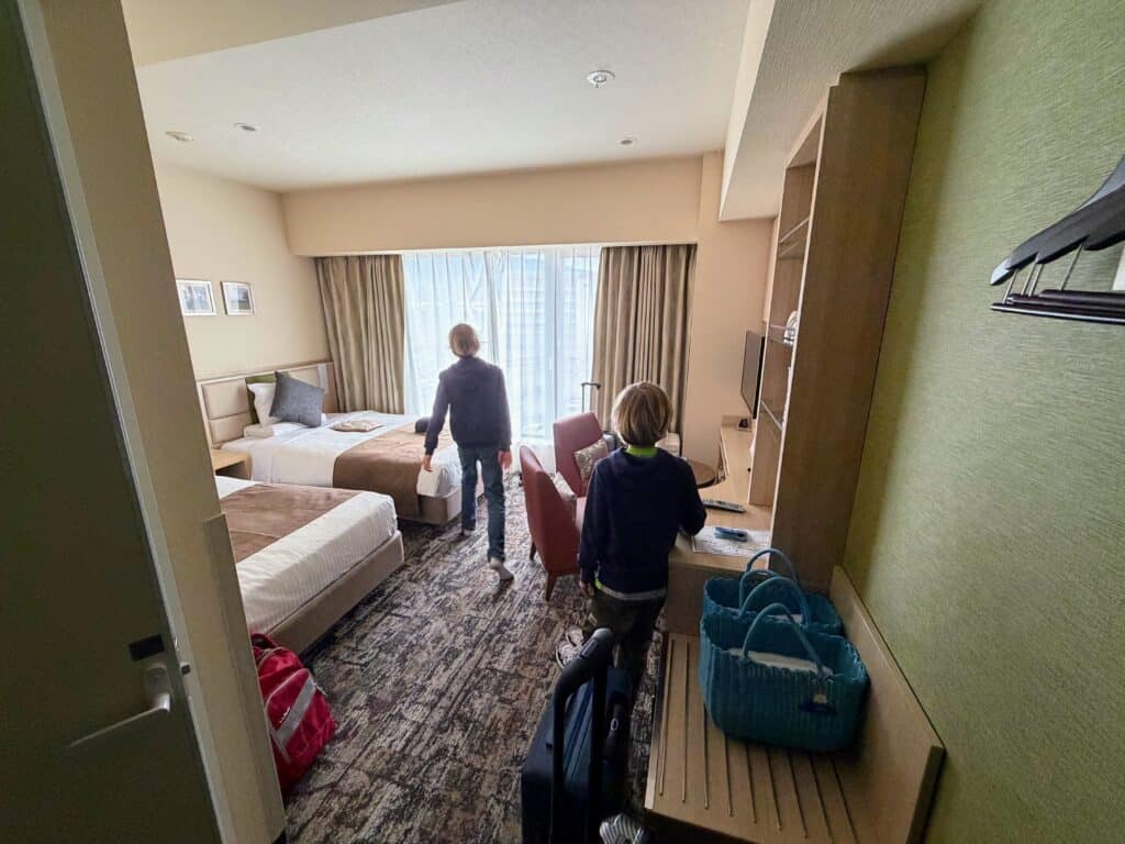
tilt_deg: -14.0
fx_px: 455
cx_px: 562
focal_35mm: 14
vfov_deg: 85.7
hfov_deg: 102.1
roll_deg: -0.2
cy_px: 422
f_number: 2.2
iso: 320
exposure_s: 1/60
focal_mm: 2.22
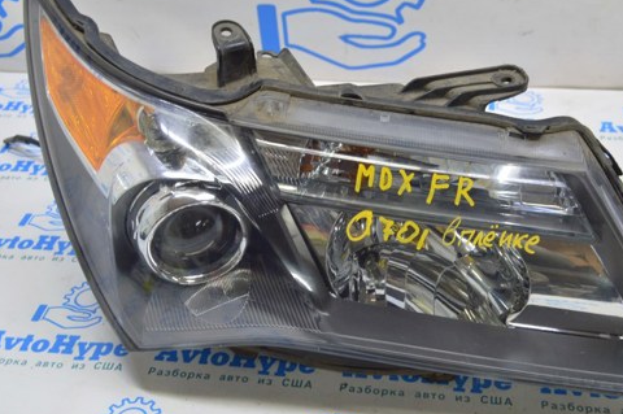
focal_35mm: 48
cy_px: 184
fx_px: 830
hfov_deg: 41.1
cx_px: 341
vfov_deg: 28.0
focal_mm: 24
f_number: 5.6
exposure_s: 1/20
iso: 400
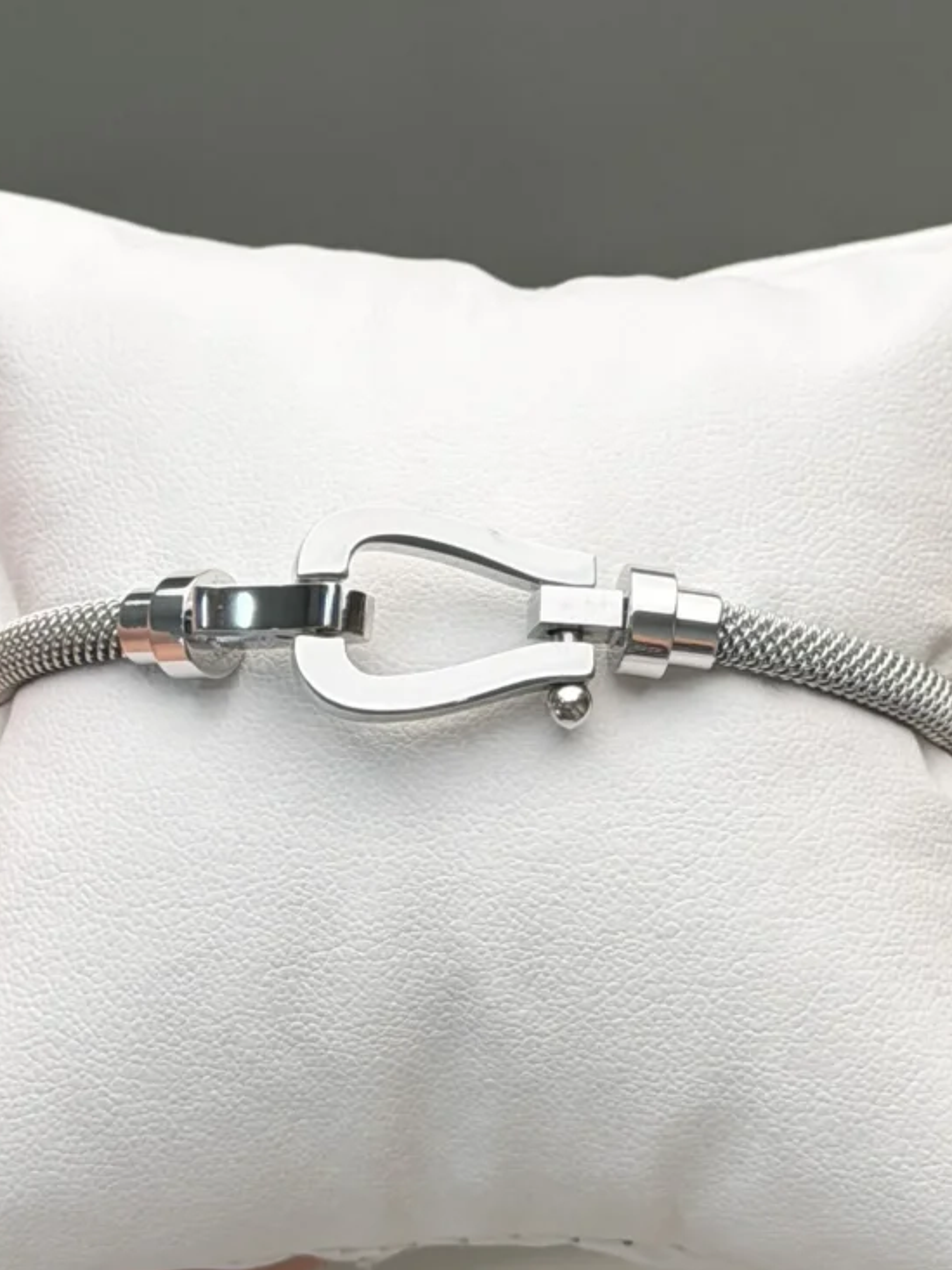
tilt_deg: -73.0
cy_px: 704
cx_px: 453
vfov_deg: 27.8
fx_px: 2567
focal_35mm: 70
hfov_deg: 21.0
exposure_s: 1/657
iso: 64
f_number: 1.78
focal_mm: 6.76
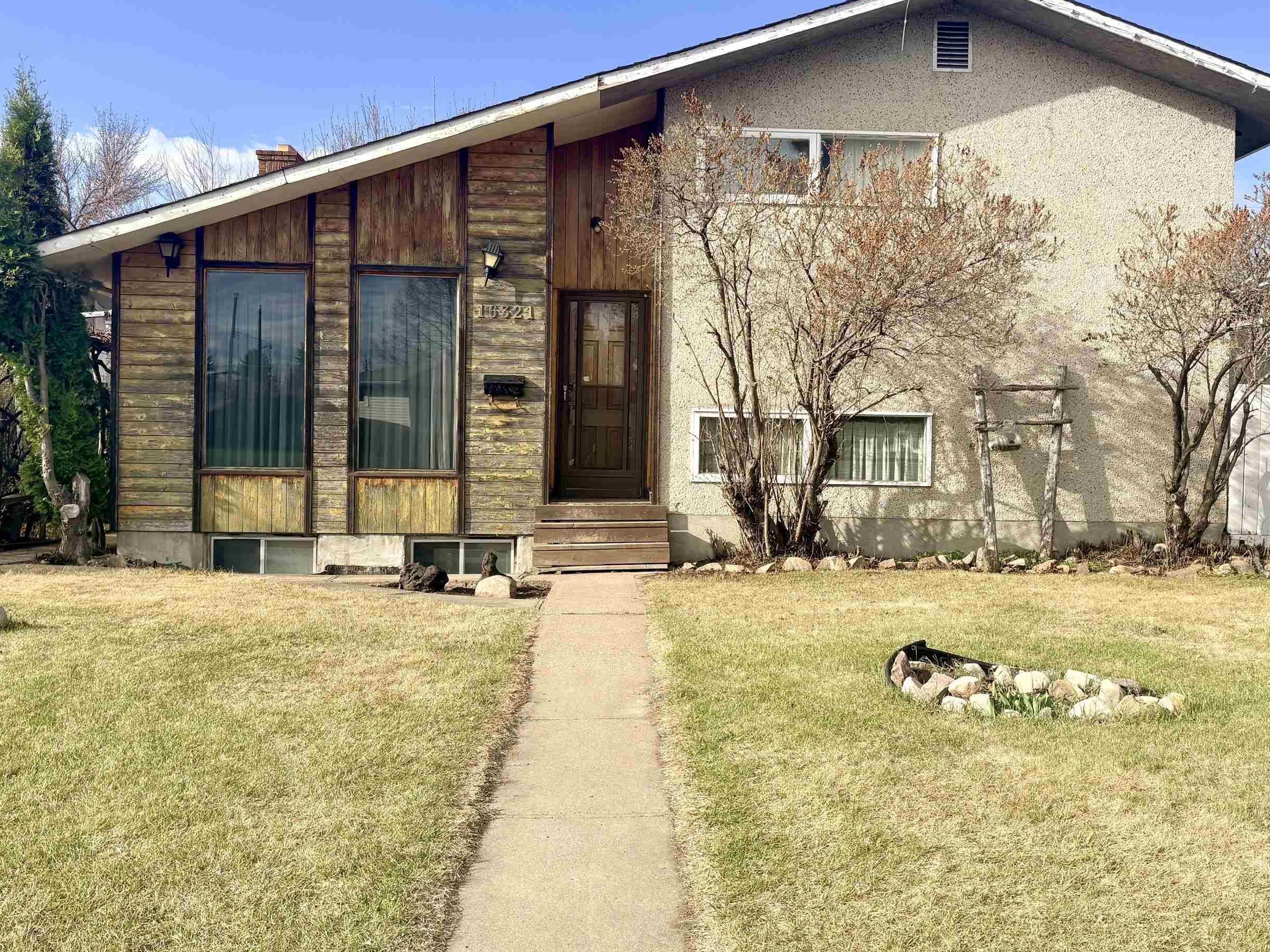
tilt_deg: -0.3
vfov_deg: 42.9
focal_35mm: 33
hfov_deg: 55.3
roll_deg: -0.2
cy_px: 449
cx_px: 678
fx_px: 1211
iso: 50
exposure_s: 1/2538
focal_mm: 5.96
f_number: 1.6
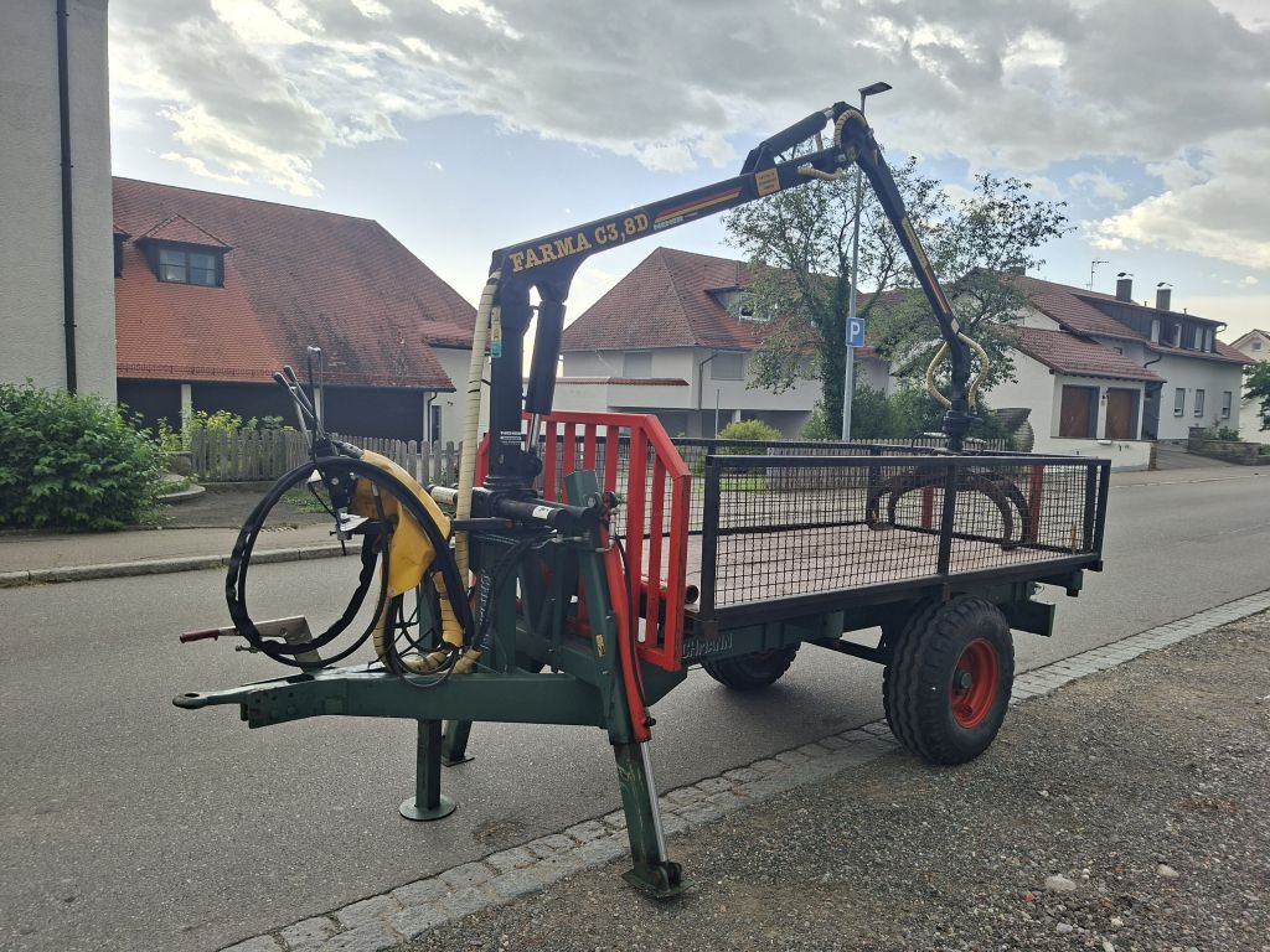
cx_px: 635
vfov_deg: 58.9
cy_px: 476
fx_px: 844
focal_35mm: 23
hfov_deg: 73.9
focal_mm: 5.54
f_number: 1.8
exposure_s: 1/196
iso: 50
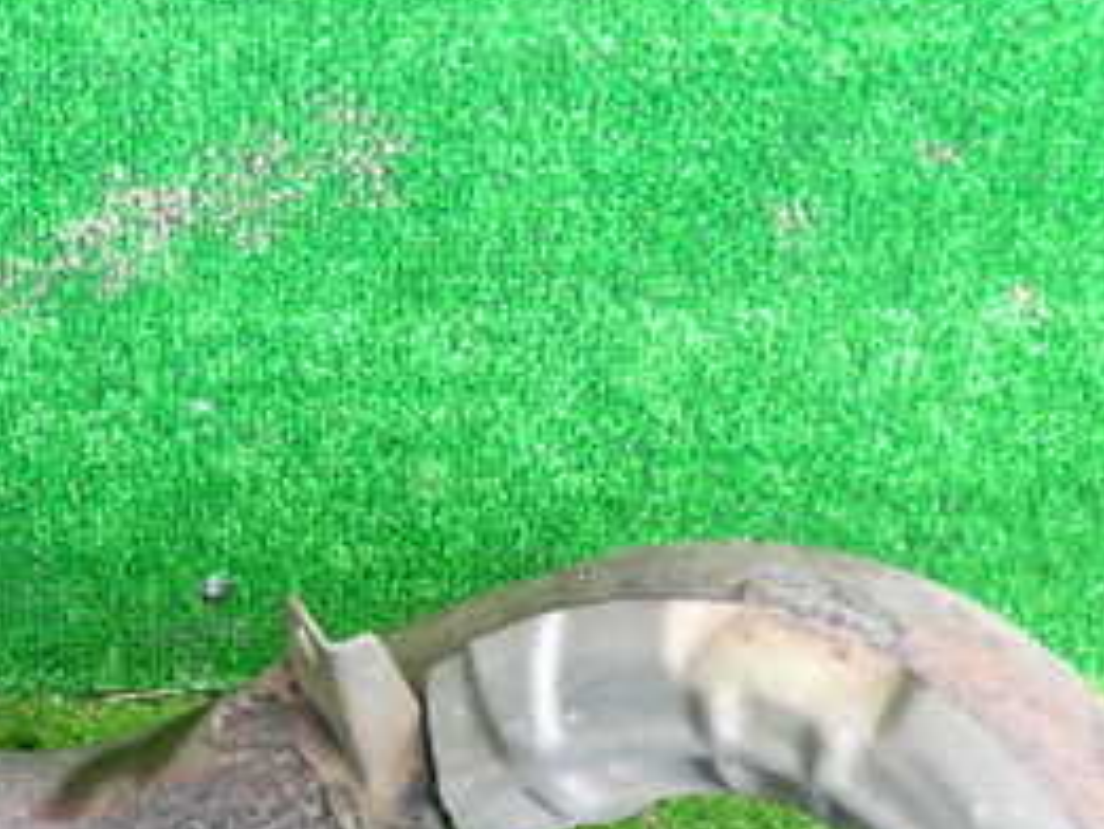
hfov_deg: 27.9
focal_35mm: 69
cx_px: 355
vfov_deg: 20.7
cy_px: 821
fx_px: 2202
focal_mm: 5.4
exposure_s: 1/40
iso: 200
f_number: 2.3
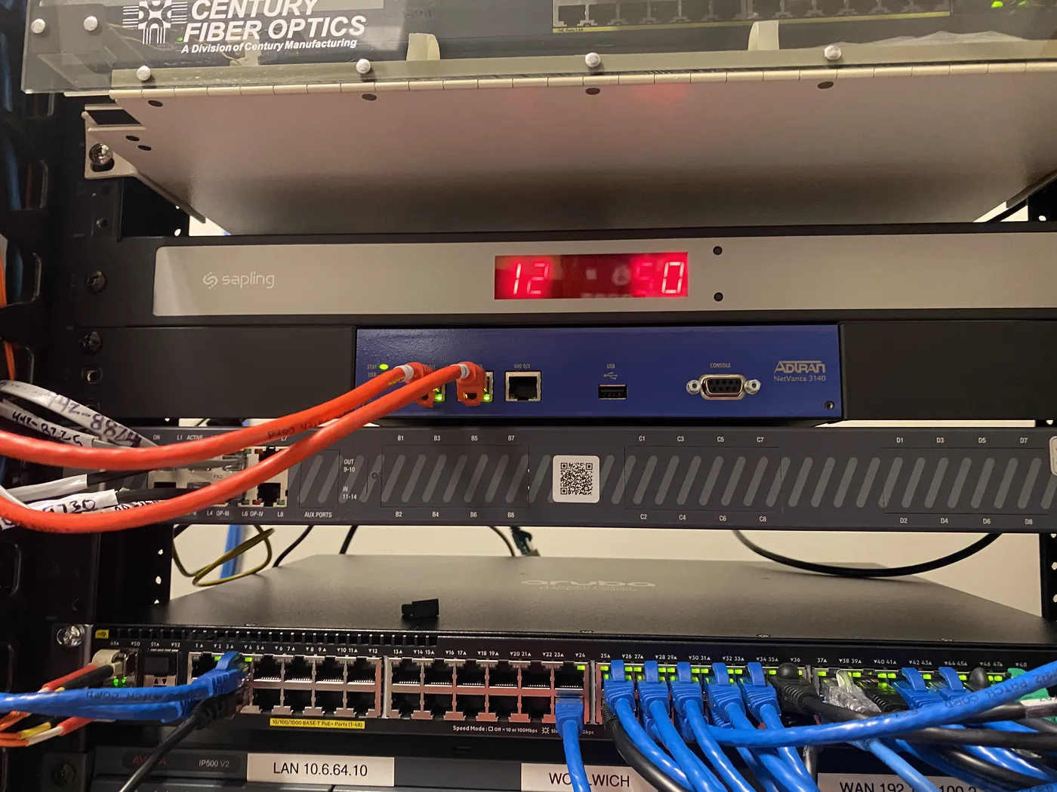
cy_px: 396
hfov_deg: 67.3
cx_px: 528
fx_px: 794
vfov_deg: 53.1
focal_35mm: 26
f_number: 1.8
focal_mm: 4.25
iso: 500
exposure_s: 1/30
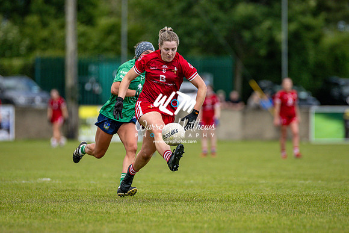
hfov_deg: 4.6
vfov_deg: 3.1
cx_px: 148
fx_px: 4359
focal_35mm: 450
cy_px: 128
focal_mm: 300
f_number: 2.8
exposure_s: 1/6400
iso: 360
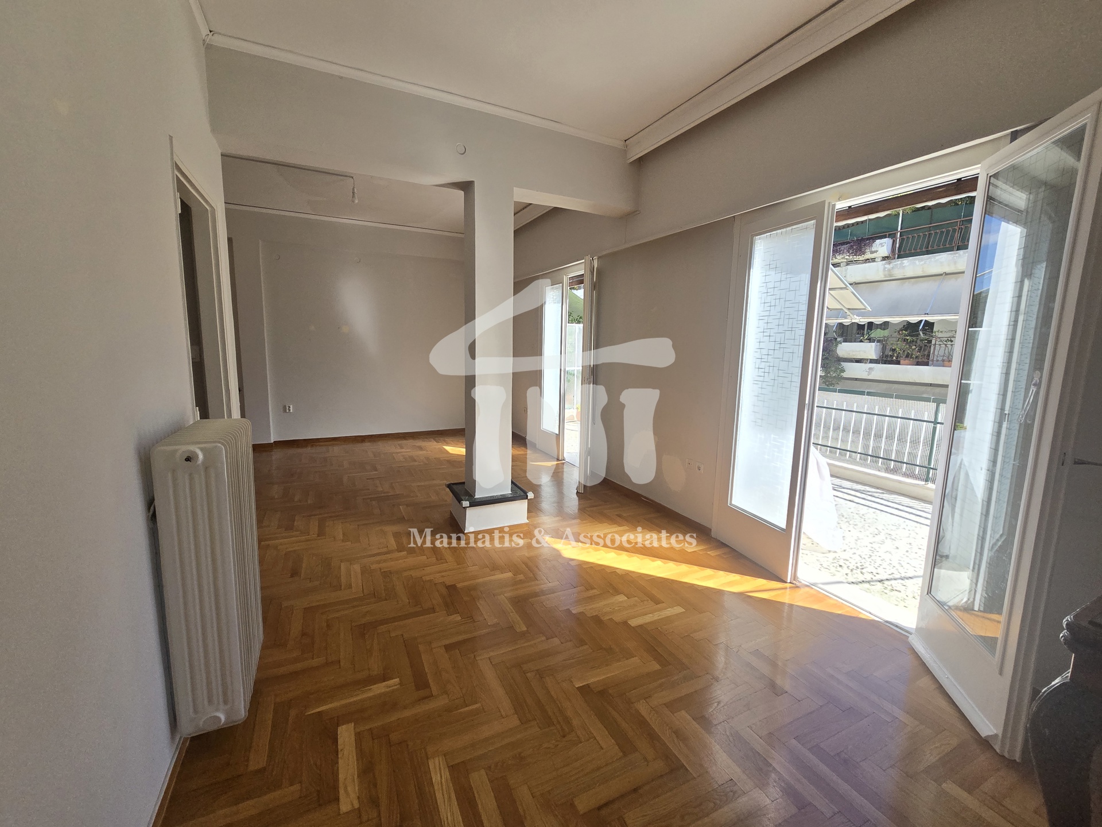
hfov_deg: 106.2
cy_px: 414
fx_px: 414
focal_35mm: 13
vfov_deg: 89.9
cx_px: 551
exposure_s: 1/2000
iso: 160
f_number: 2.2
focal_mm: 2.2
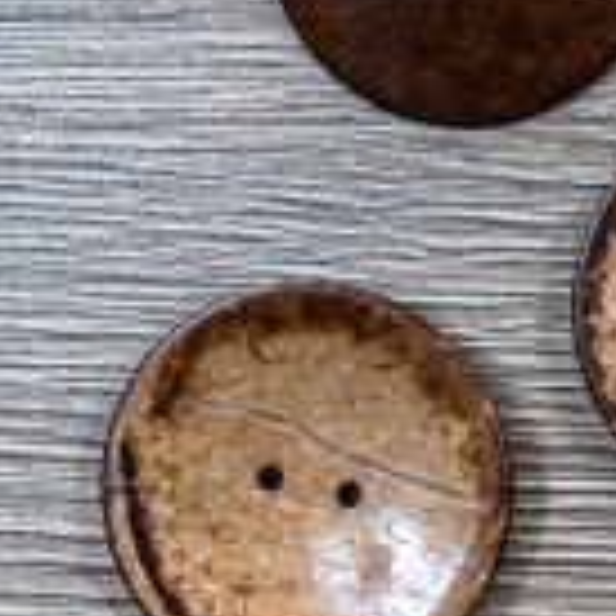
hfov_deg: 11.5
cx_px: 769
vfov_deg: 11.7
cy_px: 362
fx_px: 3000
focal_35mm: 149
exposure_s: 1/125
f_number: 4
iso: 1000
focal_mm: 40
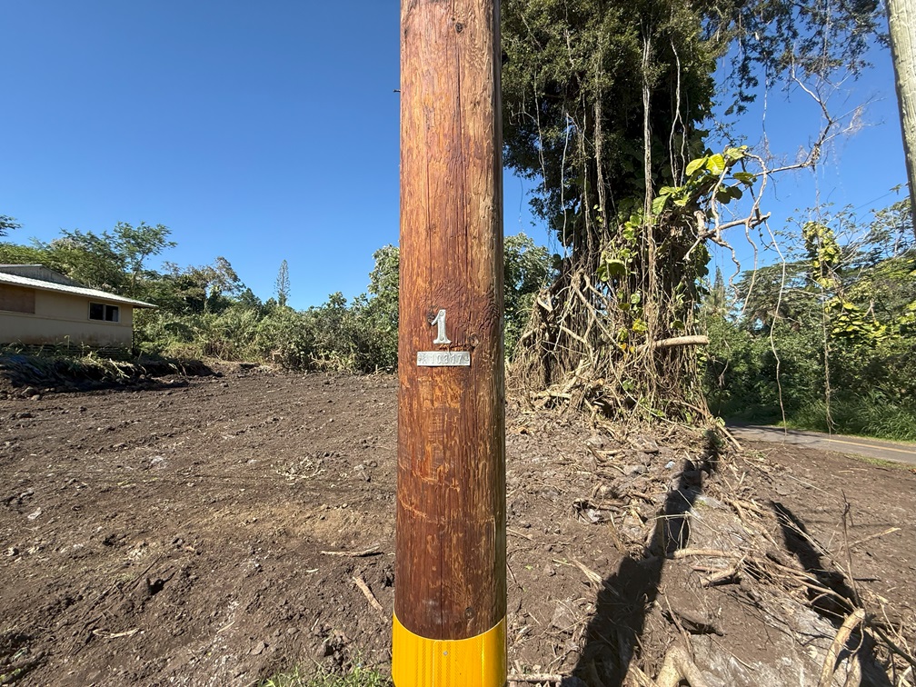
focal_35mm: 14
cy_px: 344
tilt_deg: +1.9
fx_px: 370
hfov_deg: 102.1
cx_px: 458
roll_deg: +0.5
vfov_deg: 85.7
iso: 50
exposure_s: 1/1001
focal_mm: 2.22
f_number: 2.2
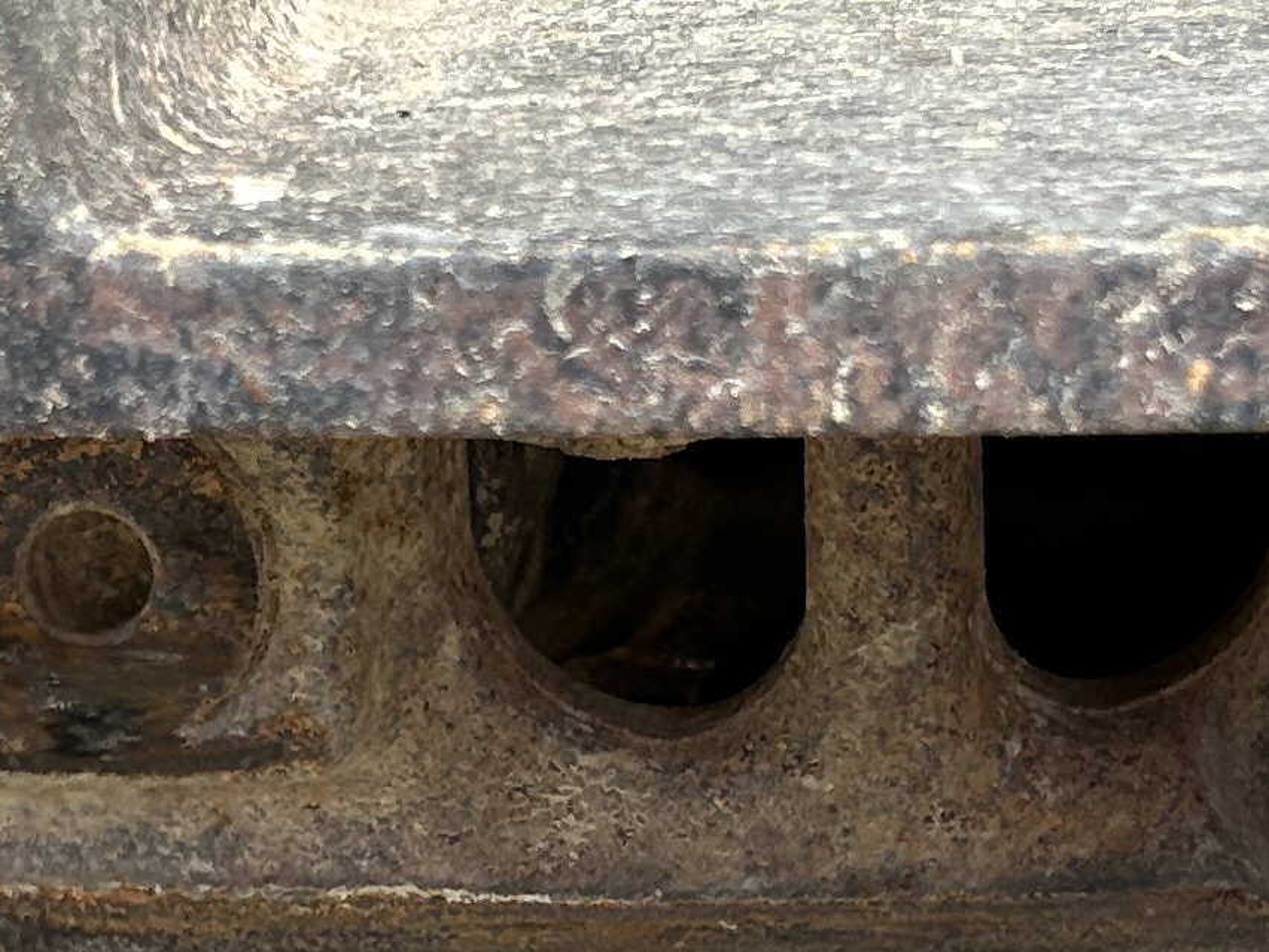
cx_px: 512
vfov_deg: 11.9
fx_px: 4509
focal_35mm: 123
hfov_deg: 16.0
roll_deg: +0.0
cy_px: 977
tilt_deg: -18.7
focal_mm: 5.7
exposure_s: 1/666
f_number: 1.5
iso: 50
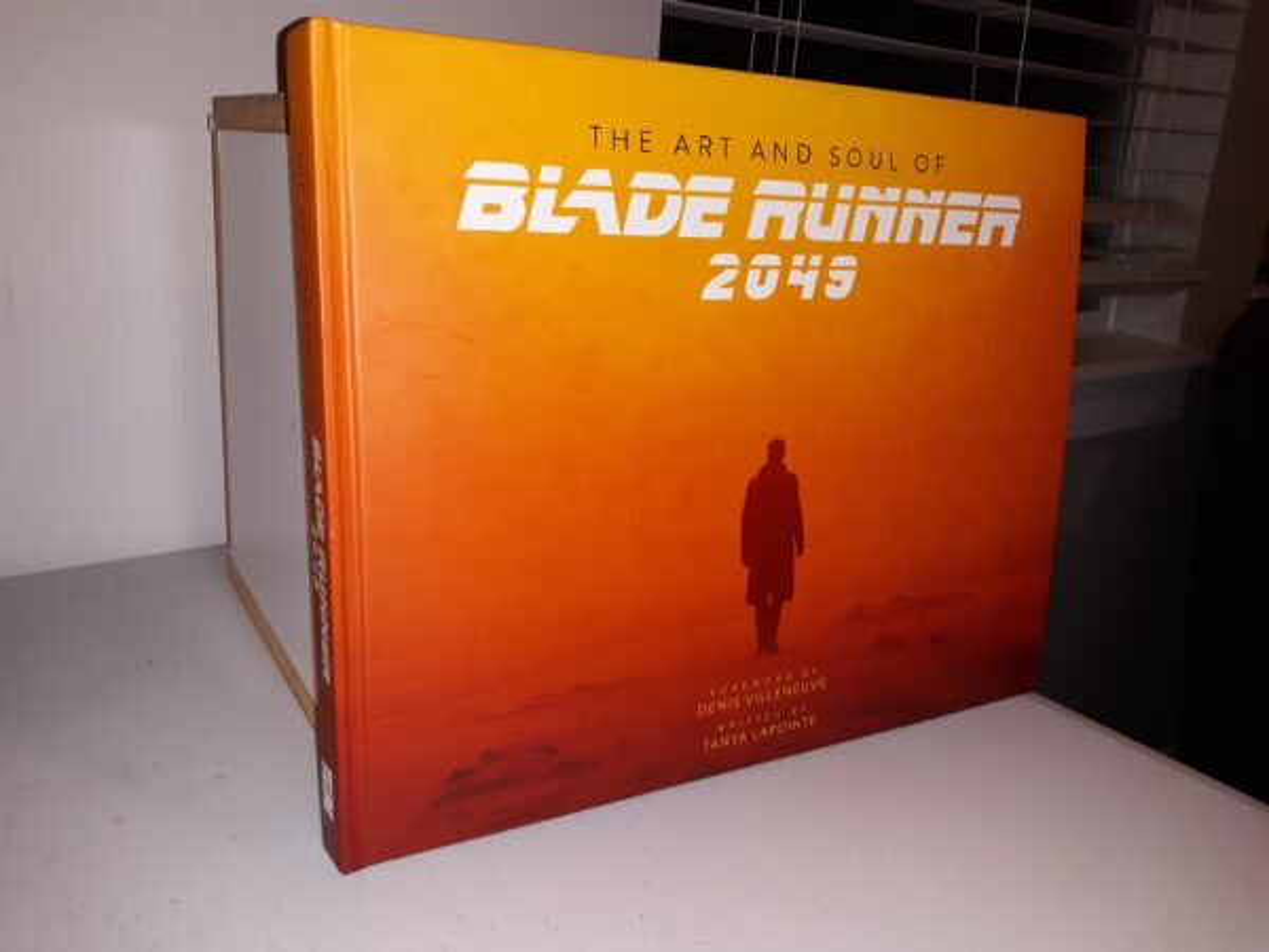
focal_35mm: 28
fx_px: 1026
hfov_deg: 63.4
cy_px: 476
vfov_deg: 49.7
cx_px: 634
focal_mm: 3.7
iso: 64
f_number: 1.7
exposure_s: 1/60
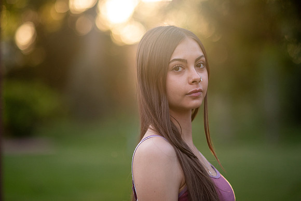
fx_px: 933
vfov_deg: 12.3
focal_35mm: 112
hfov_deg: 18.3
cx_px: 151
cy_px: 101
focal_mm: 105
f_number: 2
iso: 800
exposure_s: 1/3200
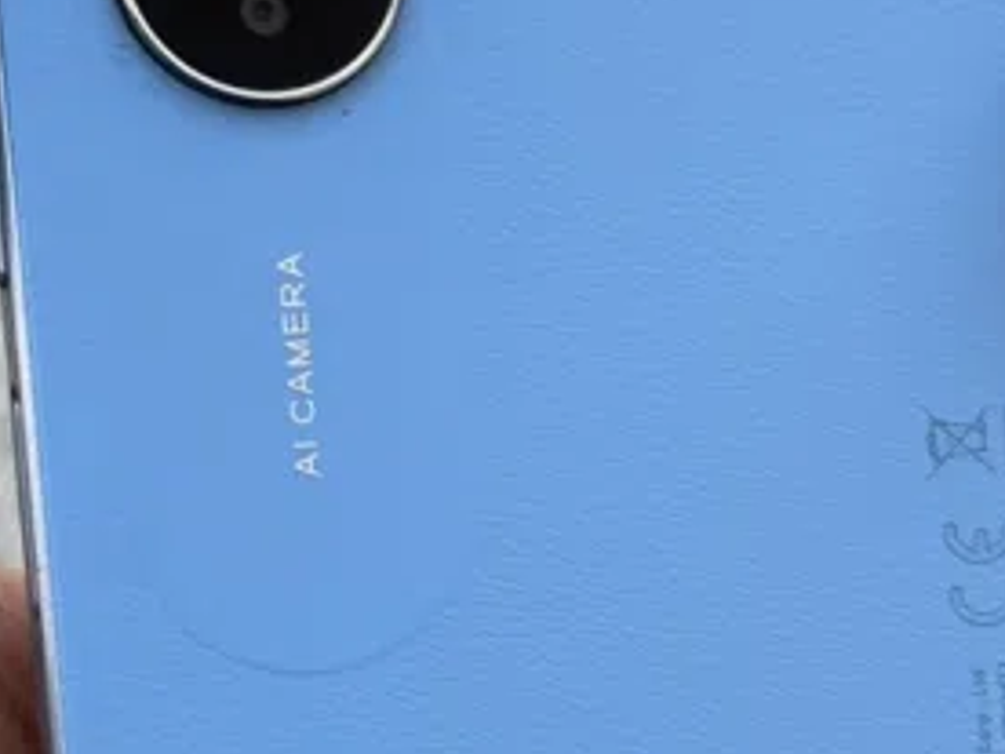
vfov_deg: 24.9
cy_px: 583
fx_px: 1684
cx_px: 634
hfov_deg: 33.1
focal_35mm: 58
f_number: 1.6
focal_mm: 5.1
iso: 40
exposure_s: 1/121
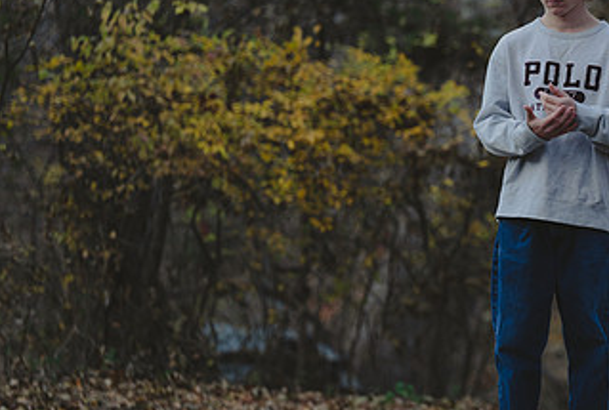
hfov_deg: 5.8
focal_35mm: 355
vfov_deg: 3.9
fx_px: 6025
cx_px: 601
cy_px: 193
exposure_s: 1/320
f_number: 2.8
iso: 250
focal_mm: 175
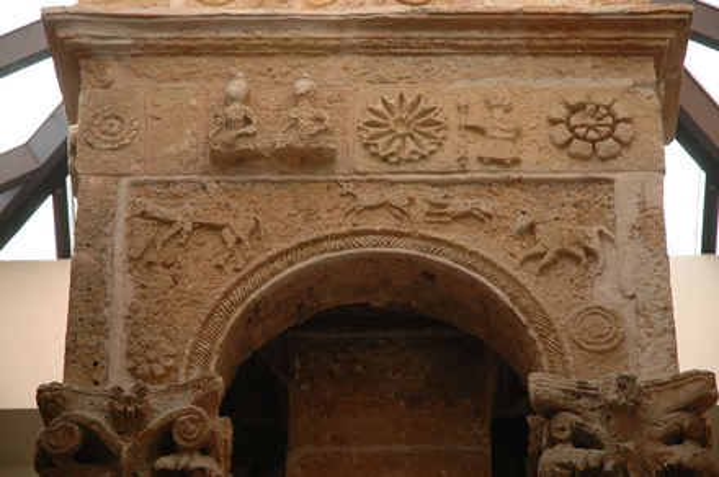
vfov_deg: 13.0
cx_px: 360
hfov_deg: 19.5
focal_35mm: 105
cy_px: 238
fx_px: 2094
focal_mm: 70
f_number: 4.5
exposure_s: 1/50
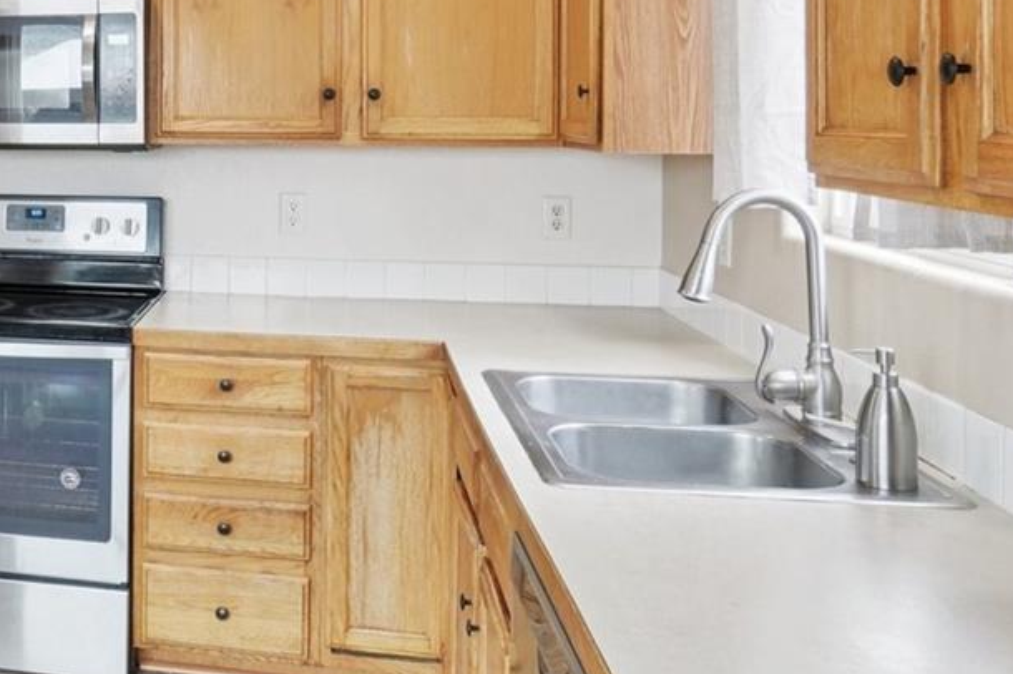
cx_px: -3
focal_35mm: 43
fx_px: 1218
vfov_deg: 30.1
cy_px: 115
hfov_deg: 39.7
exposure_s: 1/30
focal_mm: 11
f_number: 8
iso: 400
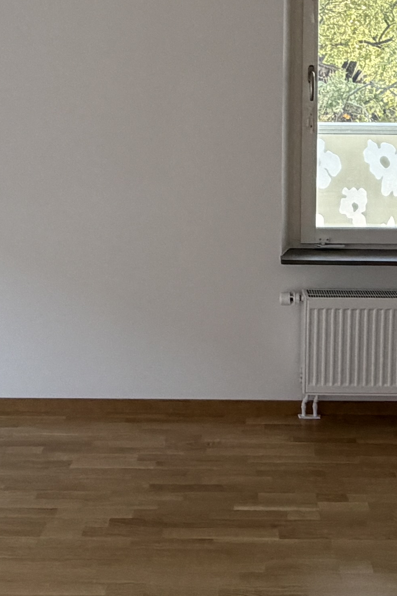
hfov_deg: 24.2
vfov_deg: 35.1
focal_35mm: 56
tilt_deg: -6.0
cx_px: 236
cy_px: 177
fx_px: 926
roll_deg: +0.0
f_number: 2.2
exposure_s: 1/81
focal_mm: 2.22
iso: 320
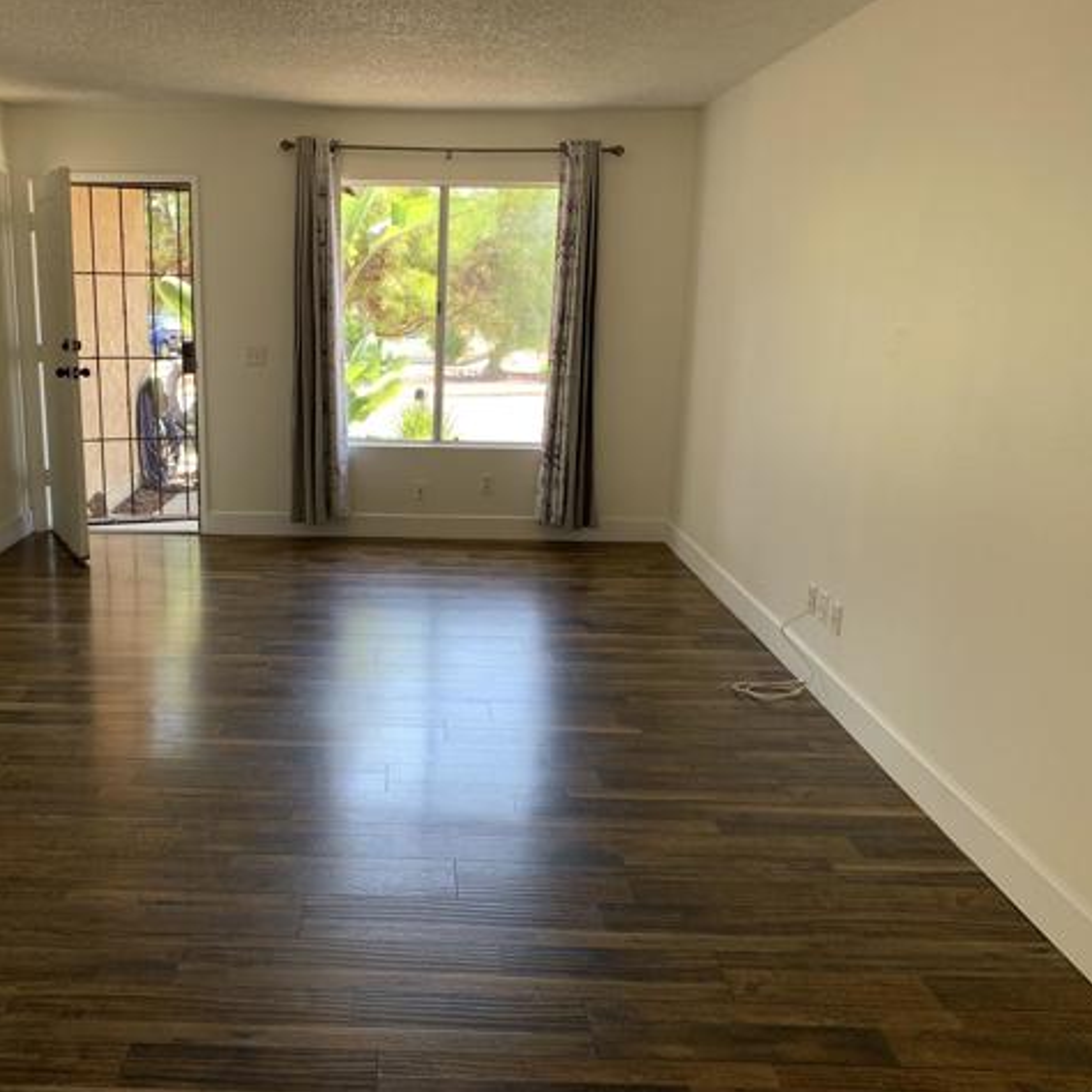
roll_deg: -0.5
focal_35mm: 31
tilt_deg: -13.0
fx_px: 1106
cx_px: 403
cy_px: 544
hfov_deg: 51.9
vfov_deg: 52.5
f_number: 1.8
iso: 64
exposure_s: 1/121
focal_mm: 4.25
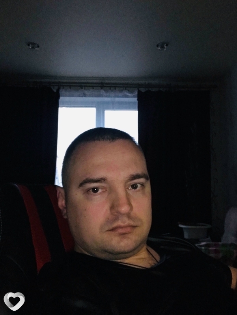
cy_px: 158
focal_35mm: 32
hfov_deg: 44.2
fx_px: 292
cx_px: 118
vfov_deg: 56.8
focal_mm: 2.87
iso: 250
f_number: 2.2
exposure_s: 1/20
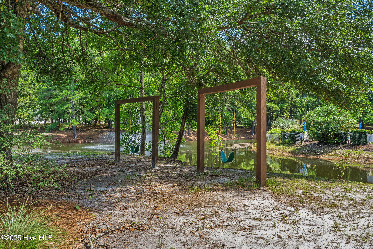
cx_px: 186
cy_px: 124
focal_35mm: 31
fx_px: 321
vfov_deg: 42.3
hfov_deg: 60.3
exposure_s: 1/60
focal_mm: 31
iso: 320
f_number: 8
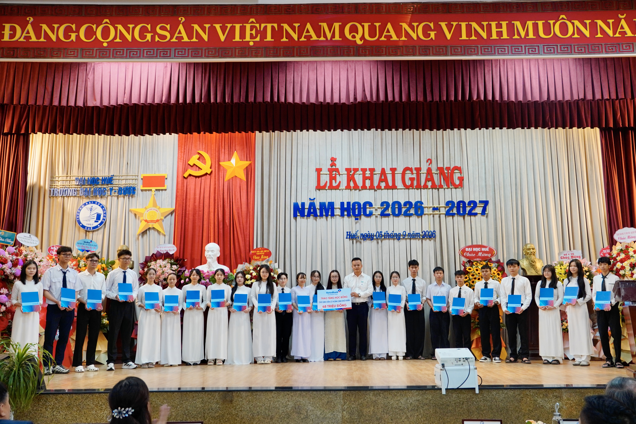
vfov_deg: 41.7
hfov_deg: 59.5
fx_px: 556
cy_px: 212
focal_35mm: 32
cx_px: 318
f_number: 4.5
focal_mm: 21
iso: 500
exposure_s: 1/60
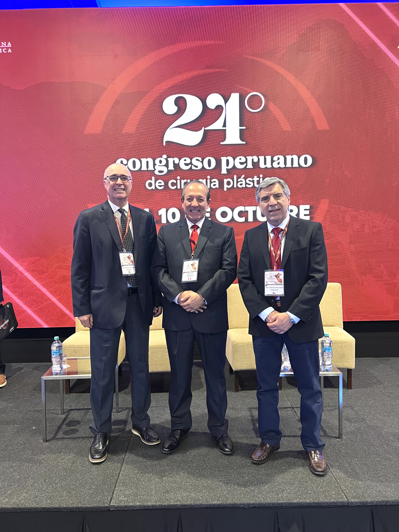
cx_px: 200
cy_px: 266
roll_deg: +0.7
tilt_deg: -3.6
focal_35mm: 26
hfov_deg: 53.1
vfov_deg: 67.3
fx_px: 400
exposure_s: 1/34
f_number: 1.5
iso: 640
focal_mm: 5.7
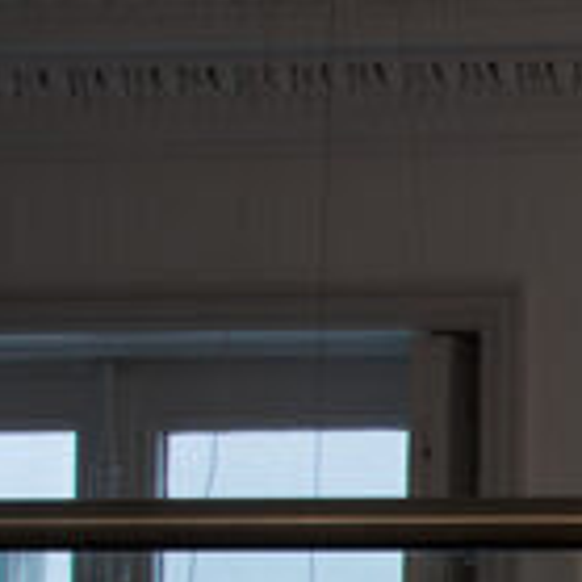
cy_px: 1137
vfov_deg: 9.3
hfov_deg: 8.6
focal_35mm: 176
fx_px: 3348
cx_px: 1604
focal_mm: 24
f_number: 11
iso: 160
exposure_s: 1/3
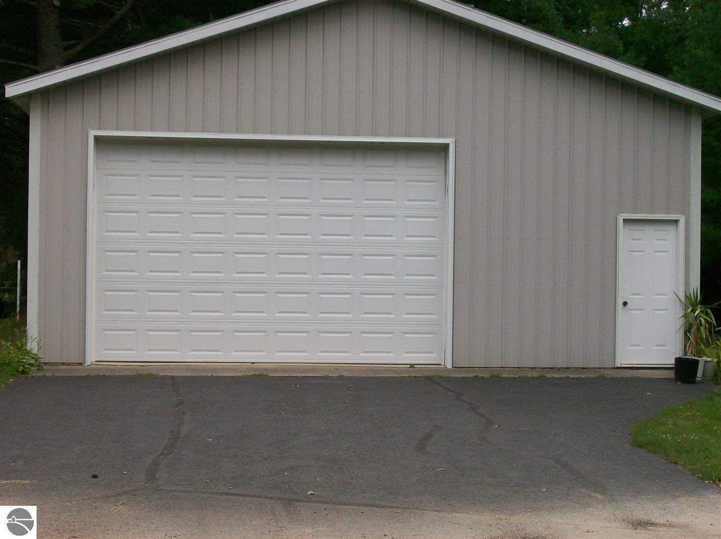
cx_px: 360
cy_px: 270
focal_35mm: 70
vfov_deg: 21.0
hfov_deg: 27.8
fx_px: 1457
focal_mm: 11.6
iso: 80
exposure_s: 1/512
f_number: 3.8
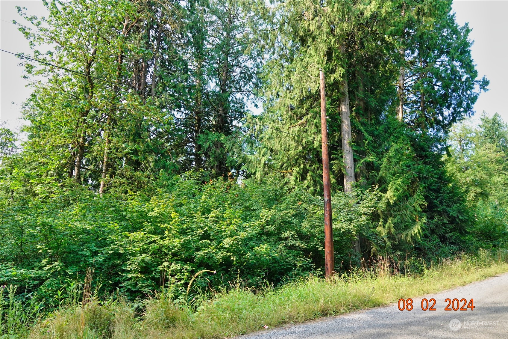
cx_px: 254
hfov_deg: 73.7
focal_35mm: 24
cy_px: 170
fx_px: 339
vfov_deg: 53.1
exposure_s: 1/250
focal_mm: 8.8
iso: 100
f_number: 2.5
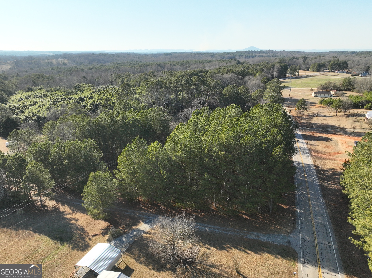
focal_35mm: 24
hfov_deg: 71.6
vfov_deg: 56.8
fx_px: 258
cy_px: 139
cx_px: 186
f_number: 2.8
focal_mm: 12.29
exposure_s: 1/400
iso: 400
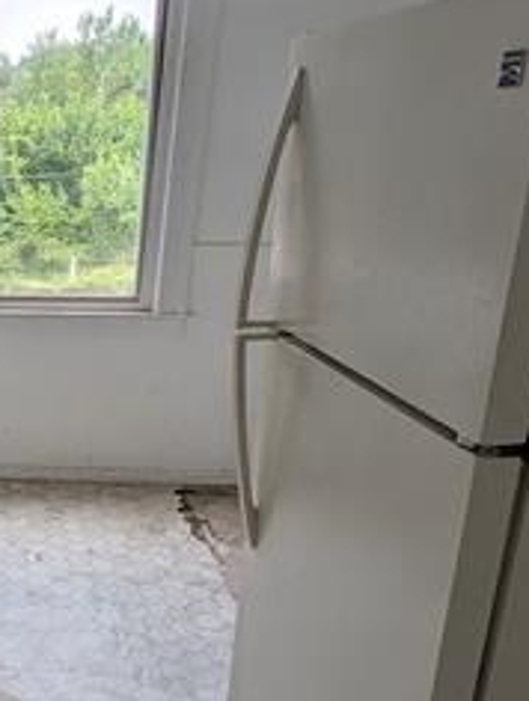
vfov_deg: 47.0
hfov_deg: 30.8
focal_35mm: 39
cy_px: 466
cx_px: -119
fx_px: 792
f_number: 1.7
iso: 57
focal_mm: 2.02
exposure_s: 1/409
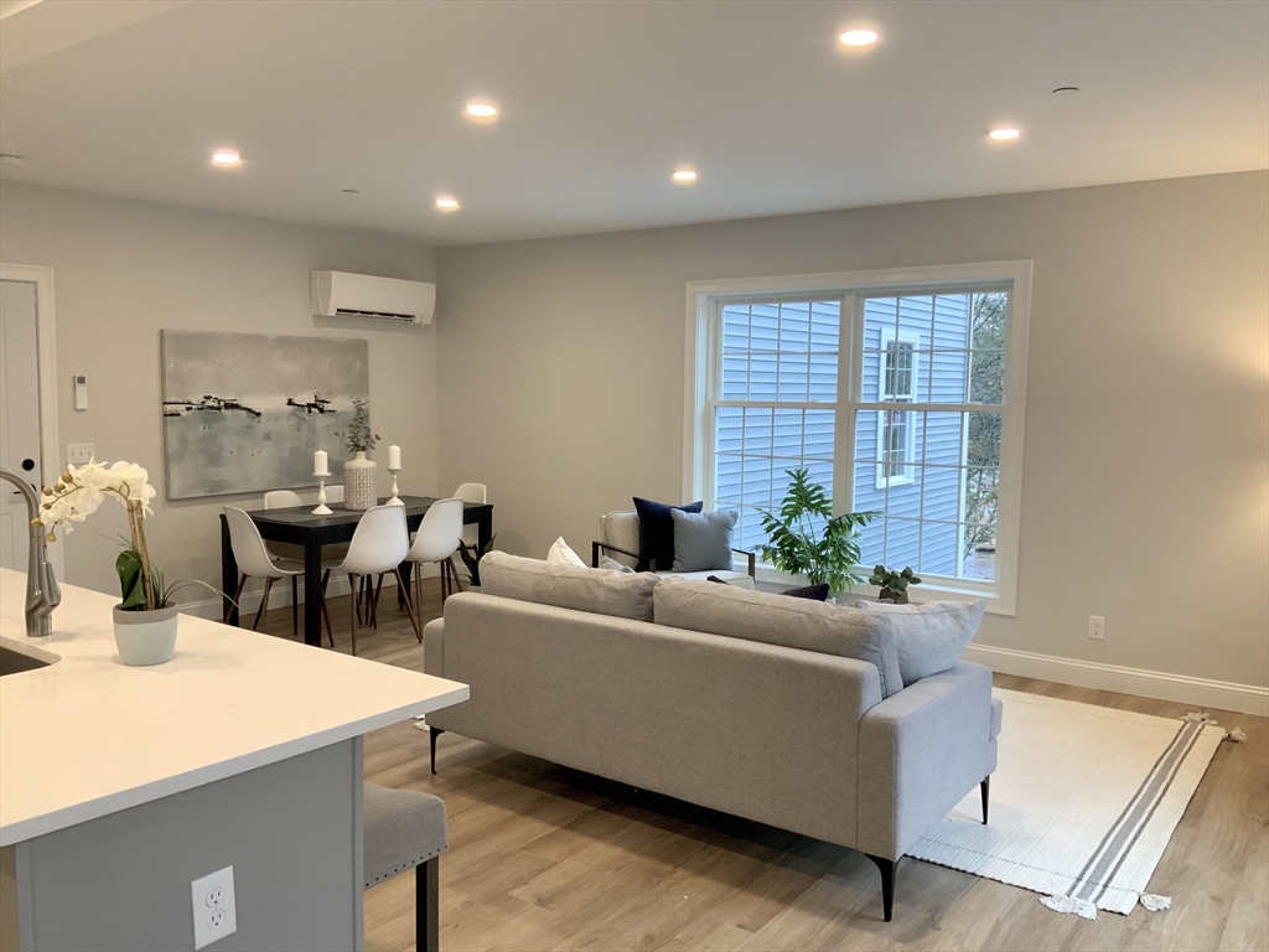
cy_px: 476
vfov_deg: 48.2
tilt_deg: -6.2
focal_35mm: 29
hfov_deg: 61.7
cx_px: 634
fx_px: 1063
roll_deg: -0.6
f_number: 1.8
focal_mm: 3
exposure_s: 1/60
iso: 50
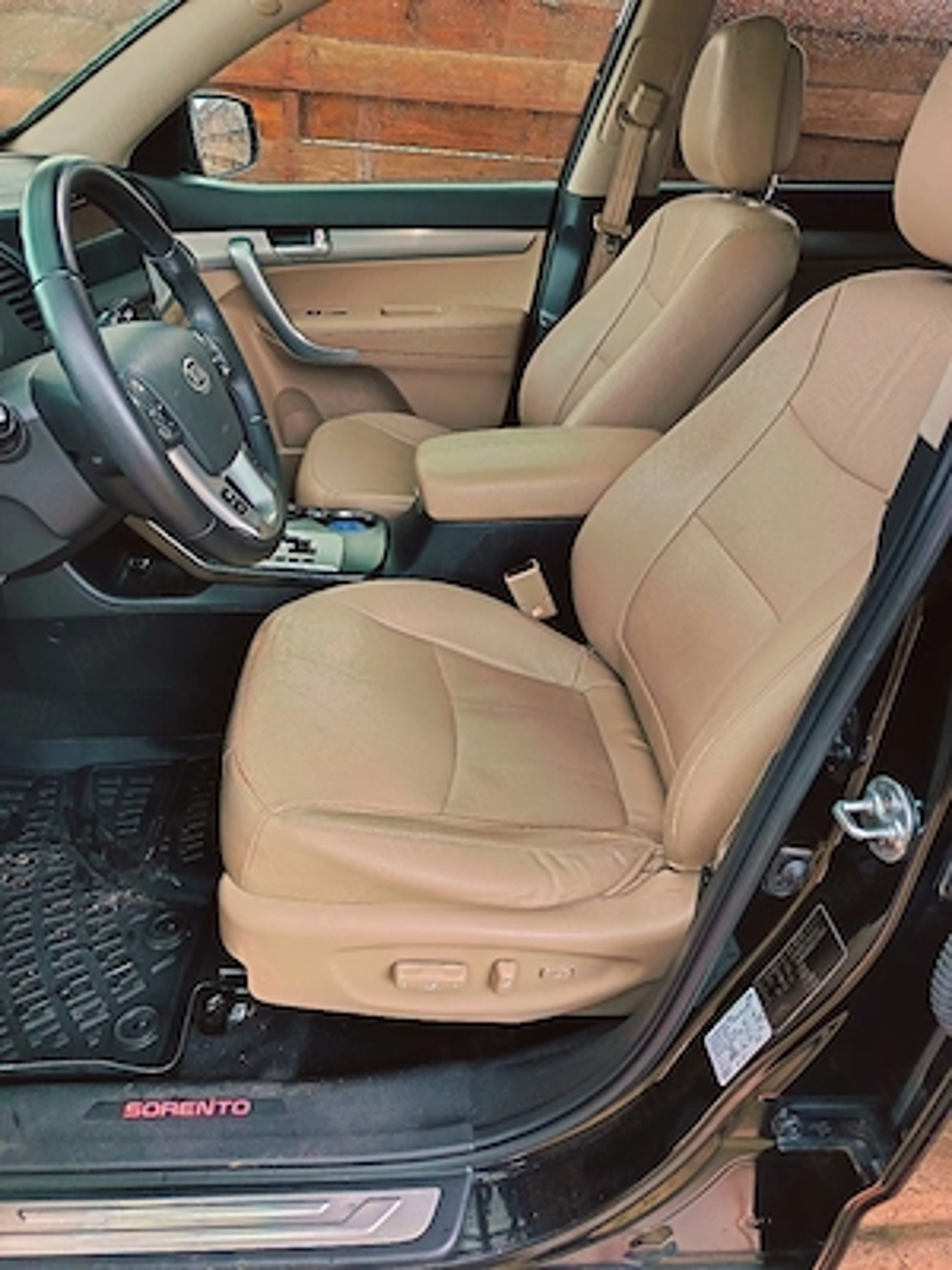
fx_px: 880
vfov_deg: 71.6
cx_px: 476
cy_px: 635
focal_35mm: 24
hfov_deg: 56.8
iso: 2432
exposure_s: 1/30
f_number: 1.75
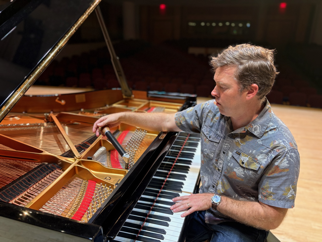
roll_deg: +0.3
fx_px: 242
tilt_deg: -20.2
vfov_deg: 53.1
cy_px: 121
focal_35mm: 26
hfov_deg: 67.3
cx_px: 161
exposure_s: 1/60
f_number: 1.6
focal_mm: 5.96
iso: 160
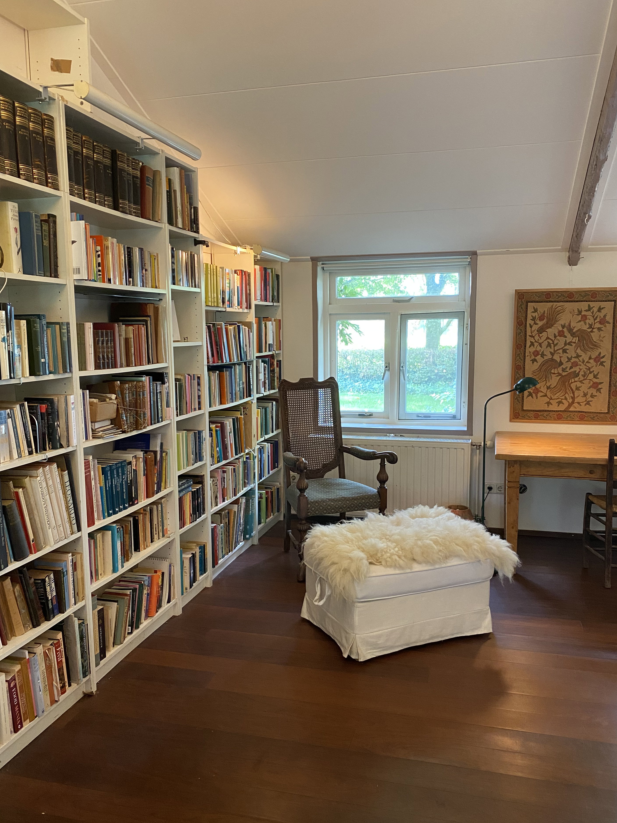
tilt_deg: -7.6
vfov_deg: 63.4
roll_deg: +0.8
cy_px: 428
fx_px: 665
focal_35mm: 28
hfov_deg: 49.7
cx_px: 314
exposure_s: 1/50
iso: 320
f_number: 1.8
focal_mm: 4.25
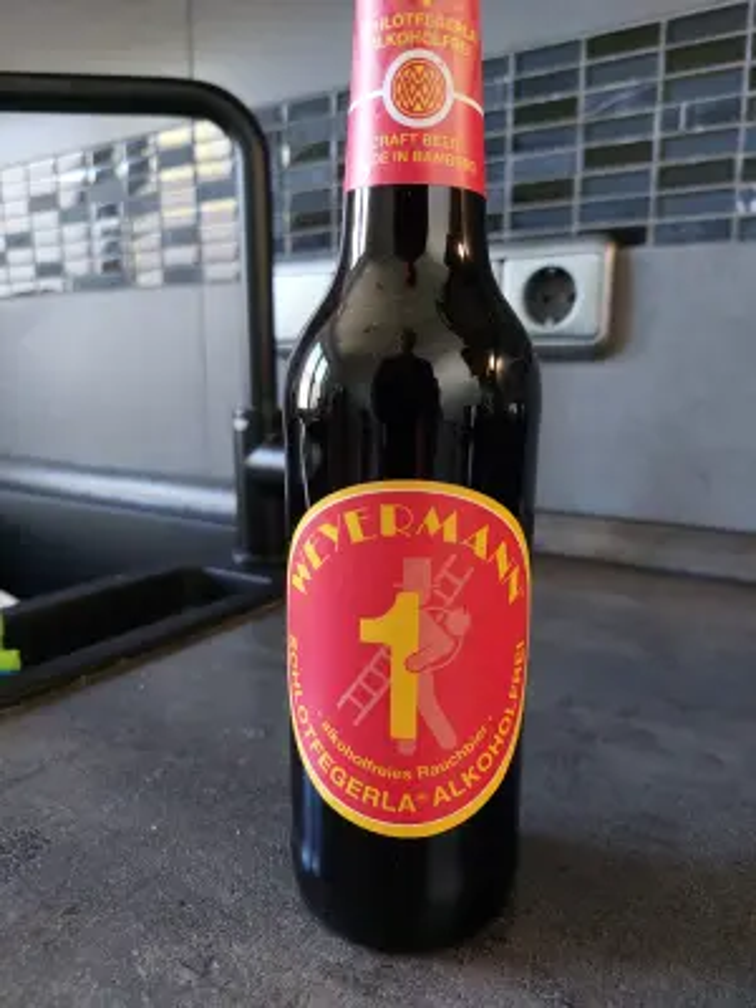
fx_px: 699
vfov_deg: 71.6
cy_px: 504
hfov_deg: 56.8
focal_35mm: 24
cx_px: 378
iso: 500
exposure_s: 1/50
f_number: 1.8
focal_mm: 5.23
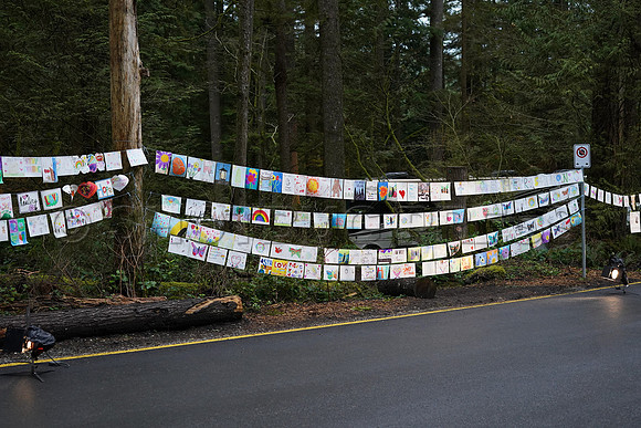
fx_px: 890
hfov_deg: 39.6
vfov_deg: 27.0
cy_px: 214
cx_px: 320
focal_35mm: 50
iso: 2000
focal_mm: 50
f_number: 4.5
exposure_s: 1/320
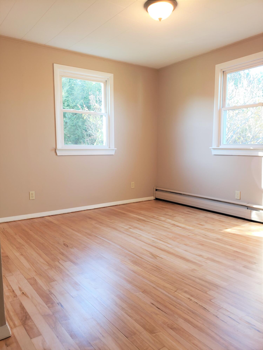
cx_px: 132
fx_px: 263
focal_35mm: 26
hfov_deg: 53.1
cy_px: 175
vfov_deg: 67.3
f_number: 2.4
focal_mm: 4.3
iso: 250
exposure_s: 1/60
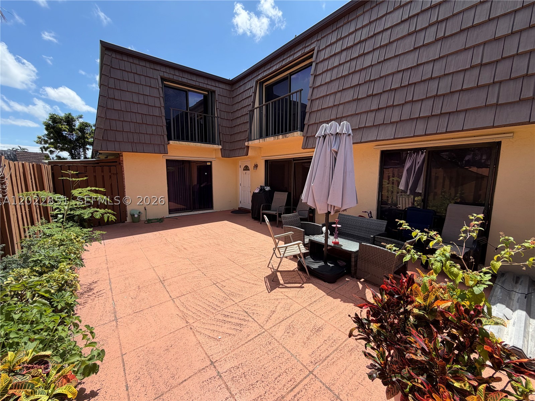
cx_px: 268
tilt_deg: -8.0
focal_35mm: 14
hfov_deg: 102.1
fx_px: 216
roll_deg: -0.4
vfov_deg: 85.7
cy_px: 200
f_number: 2.2
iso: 25
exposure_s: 1/770
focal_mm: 2.22
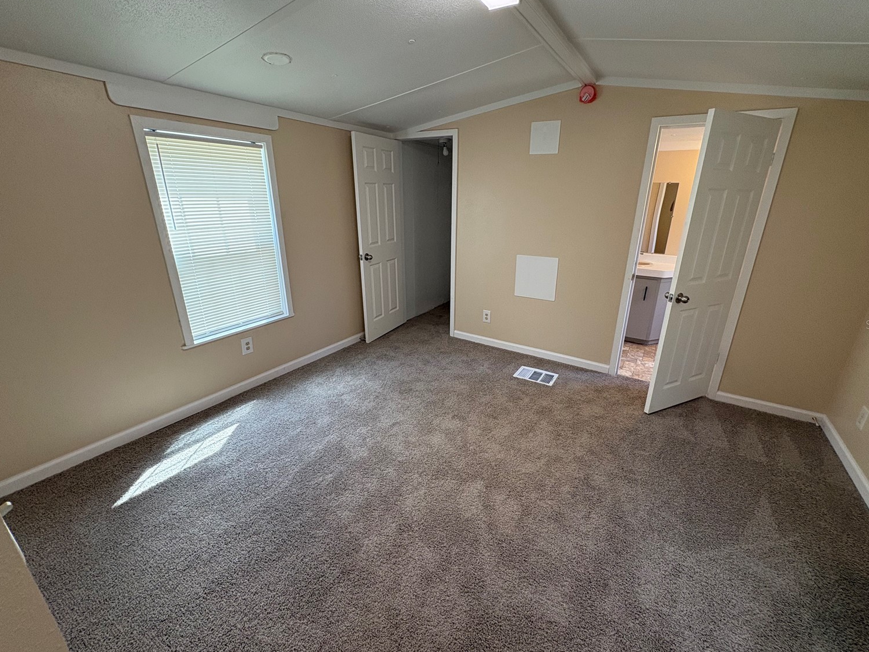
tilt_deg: -18.4
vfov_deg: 81.8
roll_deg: -0.8
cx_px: 455
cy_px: 324
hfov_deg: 98.1
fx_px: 377
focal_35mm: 15
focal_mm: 2.22
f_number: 2.2
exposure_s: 1/120
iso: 200
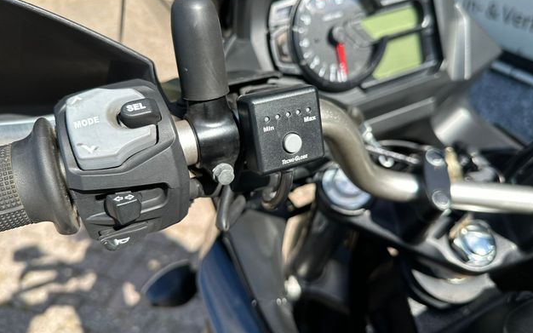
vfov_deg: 47.4
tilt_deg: -36.2
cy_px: 142
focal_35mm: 26
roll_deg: +6.4
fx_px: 378
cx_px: 271
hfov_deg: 70.4
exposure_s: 1/1587
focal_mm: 6.86
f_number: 1.78
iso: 80
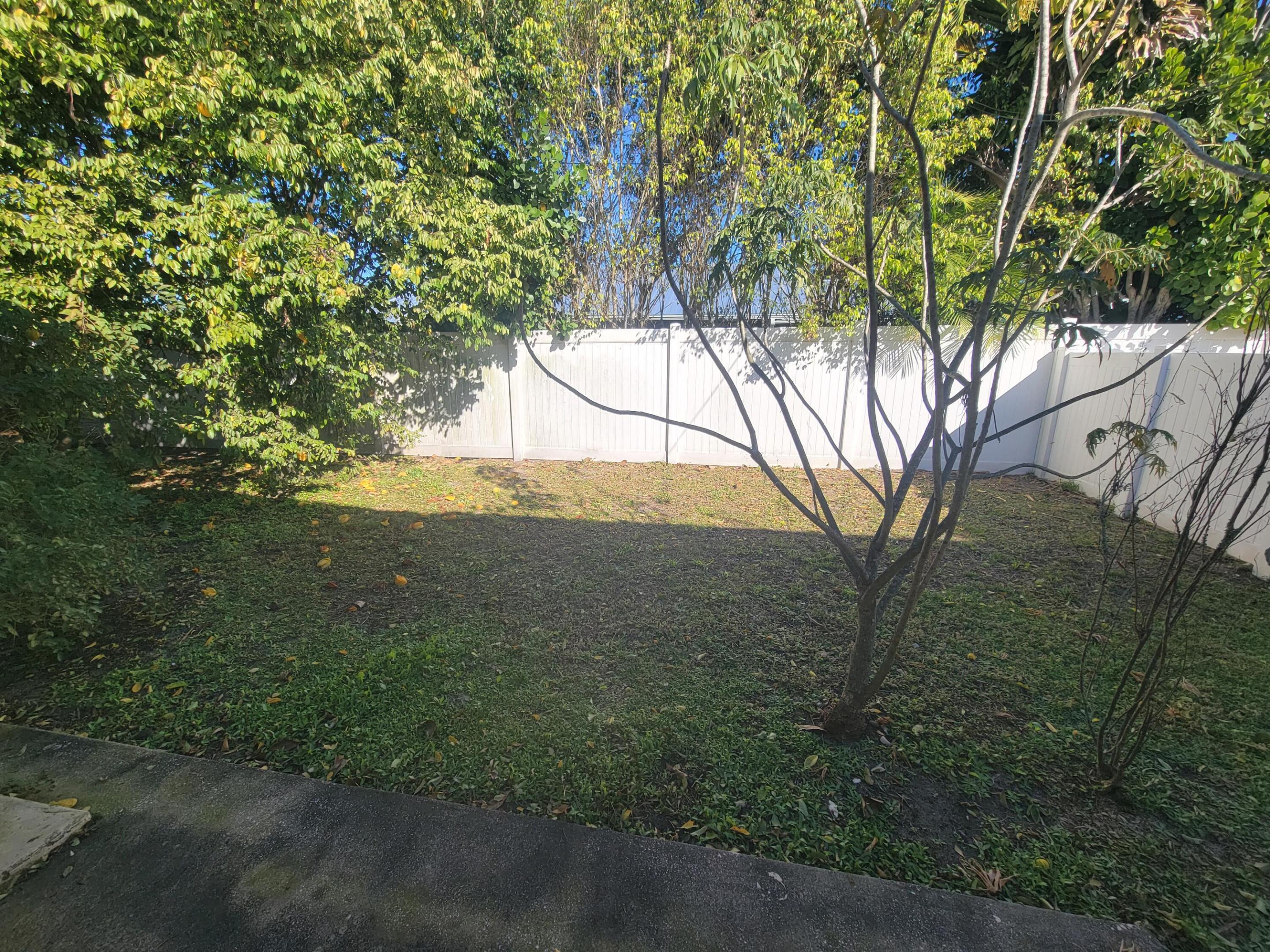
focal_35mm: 13
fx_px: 477
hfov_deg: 106.2
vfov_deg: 89.9
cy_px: 476
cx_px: 635
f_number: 2.2
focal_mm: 2.2
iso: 50
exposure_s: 1/754
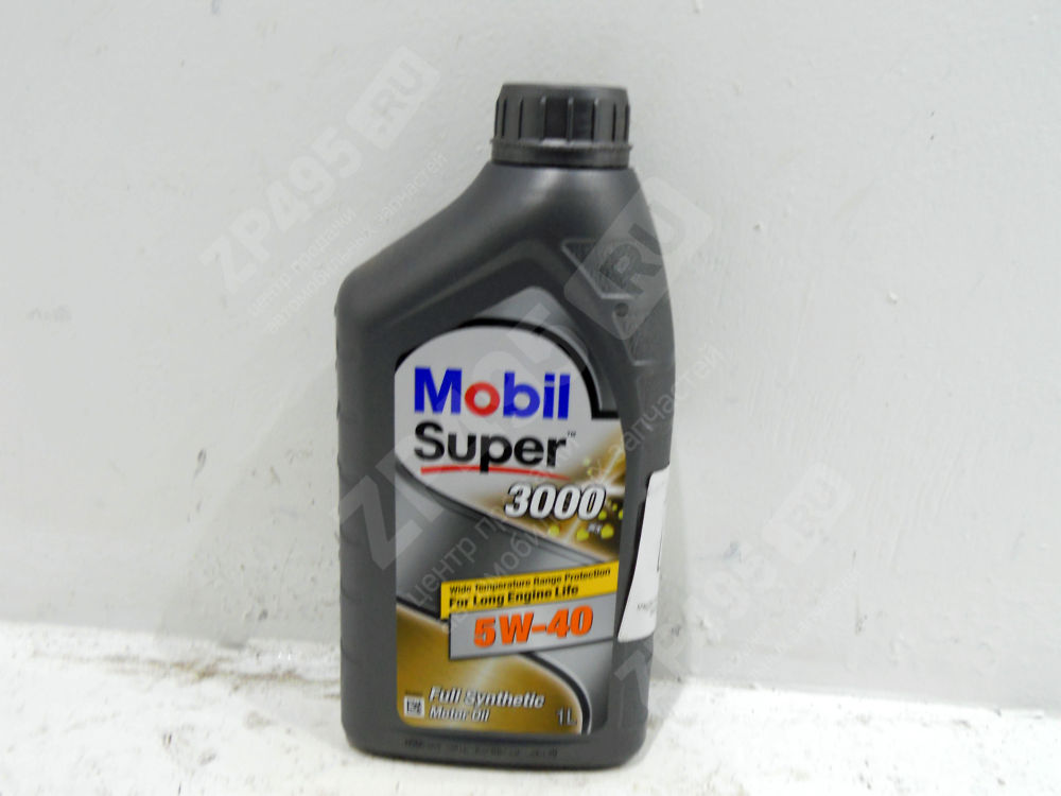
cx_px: 530
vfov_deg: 44.2
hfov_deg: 56.8
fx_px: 981
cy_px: 398
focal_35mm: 32
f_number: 3.5
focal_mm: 5.8
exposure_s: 1/30
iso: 200
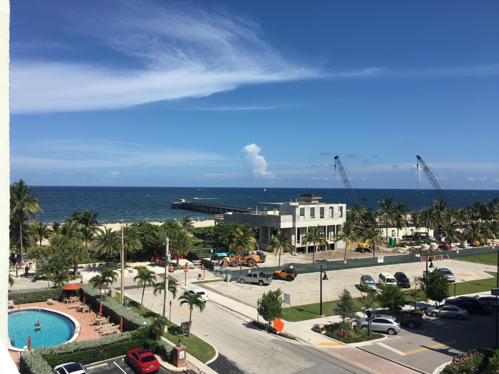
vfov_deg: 48.2
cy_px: 187
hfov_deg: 61.7
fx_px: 418
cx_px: 250
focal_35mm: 29
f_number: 2.2
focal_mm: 4.15
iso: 25
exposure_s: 1/2481
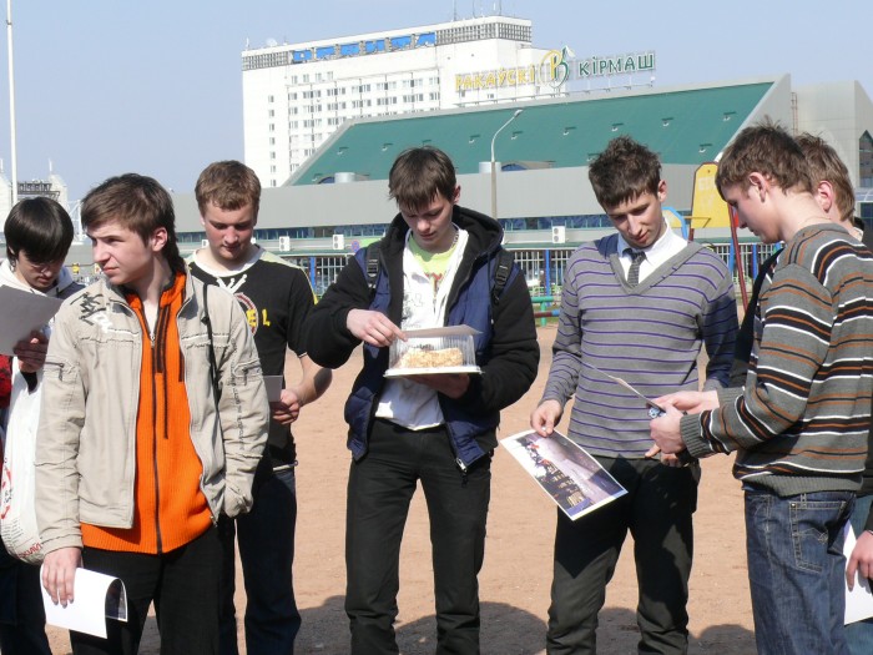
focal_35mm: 69
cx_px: 436
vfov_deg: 21.3
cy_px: 328
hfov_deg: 28.2
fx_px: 1740
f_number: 5.6
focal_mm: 11
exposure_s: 1/320
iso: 100
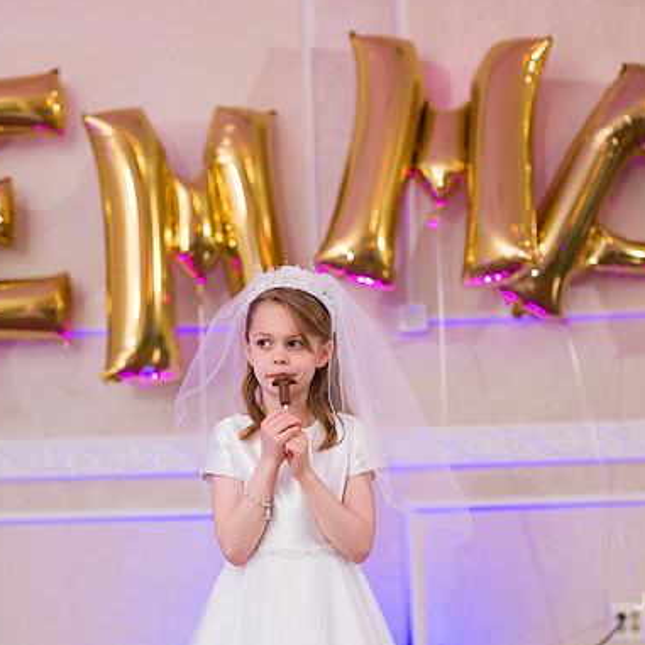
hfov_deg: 17.9
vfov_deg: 17.9
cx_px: 305
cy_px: 320
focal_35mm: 97
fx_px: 2045
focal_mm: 75
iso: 1000
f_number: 3.2
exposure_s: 1/200
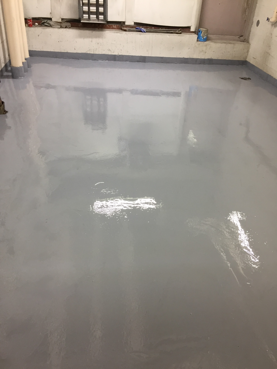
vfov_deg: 61.7
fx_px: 309
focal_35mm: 29
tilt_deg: -34.3
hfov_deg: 48.2
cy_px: 184
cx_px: 138
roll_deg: -3.4
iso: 80
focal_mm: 4.15
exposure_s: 1/30
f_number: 2.2
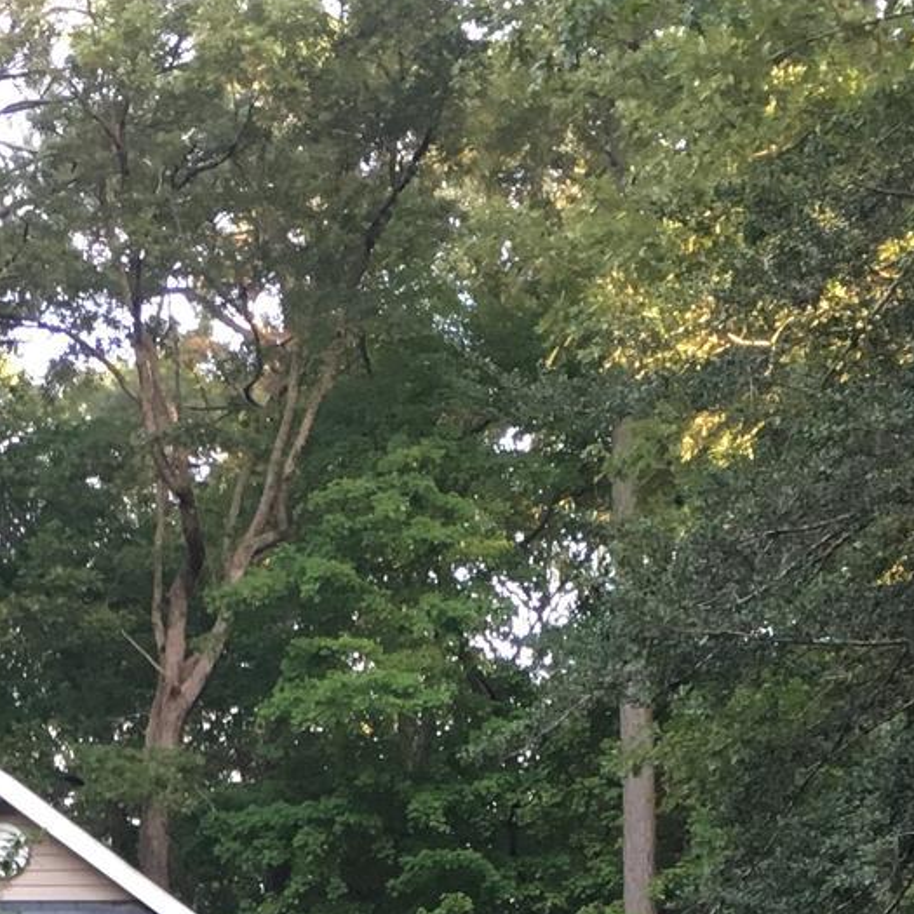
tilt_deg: +6.4
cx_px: 96
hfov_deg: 17.2
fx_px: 2987
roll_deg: -1.0
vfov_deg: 16.6
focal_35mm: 100
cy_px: 1126
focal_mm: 4.15
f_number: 2.2
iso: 40
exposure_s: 1/30
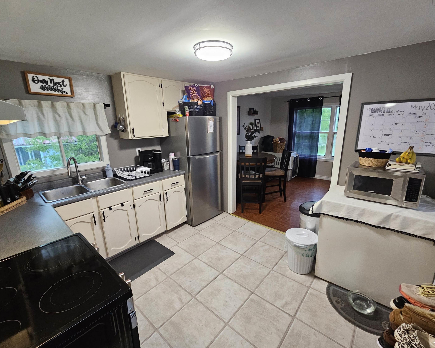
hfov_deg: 100.7
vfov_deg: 88.0
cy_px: 172
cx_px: 219
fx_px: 180
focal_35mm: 14
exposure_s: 1/60
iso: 400
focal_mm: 2.2
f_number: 2.2
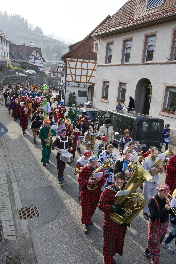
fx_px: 250
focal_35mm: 34
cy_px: 132
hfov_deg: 38.8
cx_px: 88
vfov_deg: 55.8
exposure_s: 1/250
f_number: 16
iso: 800
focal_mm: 34
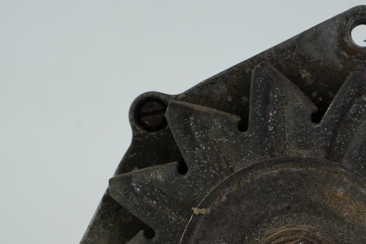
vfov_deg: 17.2
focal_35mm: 78
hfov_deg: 25.3
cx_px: 321
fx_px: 793
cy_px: 233
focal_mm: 33
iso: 200
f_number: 8
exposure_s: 1/160
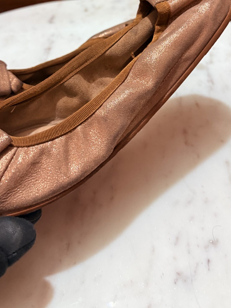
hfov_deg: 34.3
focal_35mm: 42
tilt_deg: -34.0
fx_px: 374
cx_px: 107
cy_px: 52
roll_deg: +6.0
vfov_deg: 42.4
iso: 500
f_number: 1.78
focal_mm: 6.76
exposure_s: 1/50
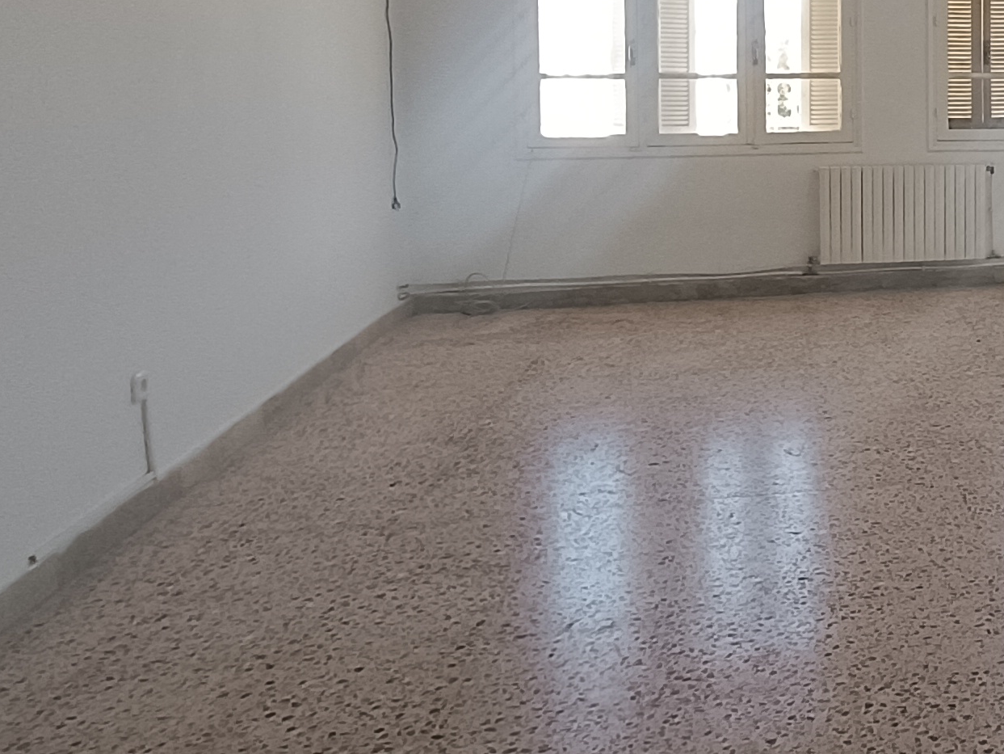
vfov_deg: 33.5
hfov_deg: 38.8
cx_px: 1041
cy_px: 166
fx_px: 1219
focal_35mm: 42
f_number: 2.2
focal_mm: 1.66
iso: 190
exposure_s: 1/100
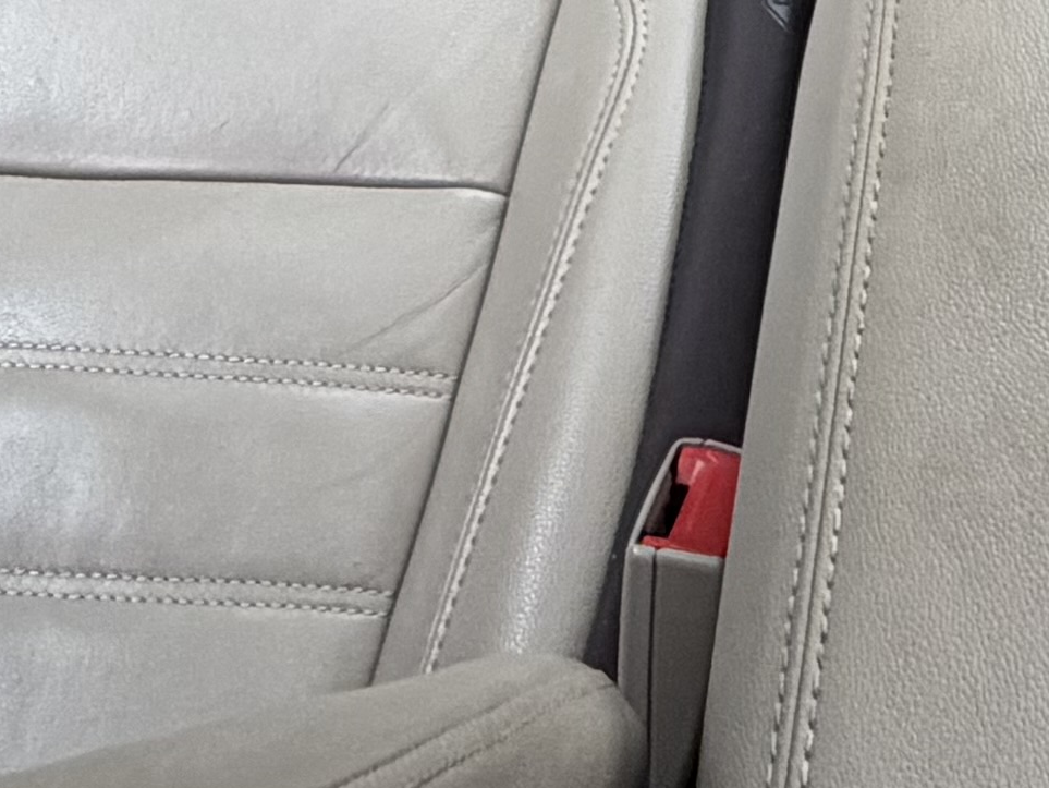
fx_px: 2516
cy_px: -700
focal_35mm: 83
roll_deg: -2.5
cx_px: 1101
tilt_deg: -38.1
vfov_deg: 15.0
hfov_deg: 22.4
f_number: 2.2
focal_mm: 2.22
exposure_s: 1/121
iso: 100
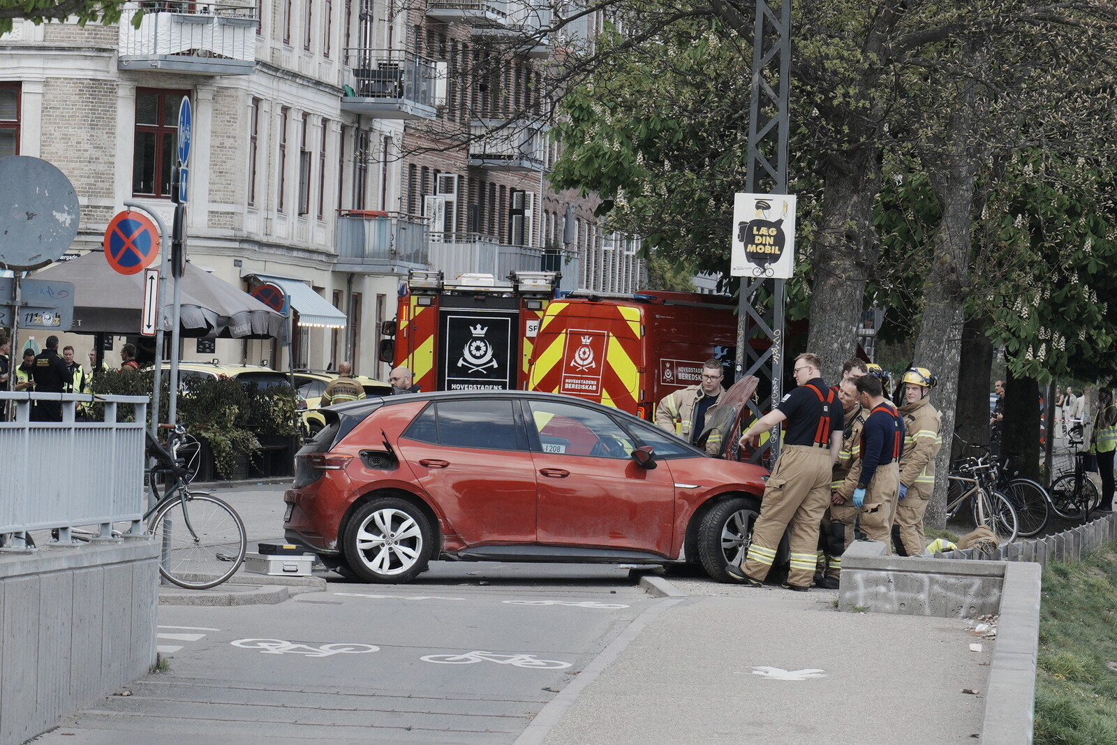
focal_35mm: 70
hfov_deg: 28.8
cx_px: 558
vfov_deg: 19.5
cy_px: 372
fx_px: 2172
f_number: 5
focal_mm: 70
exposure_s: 1/400
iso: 160
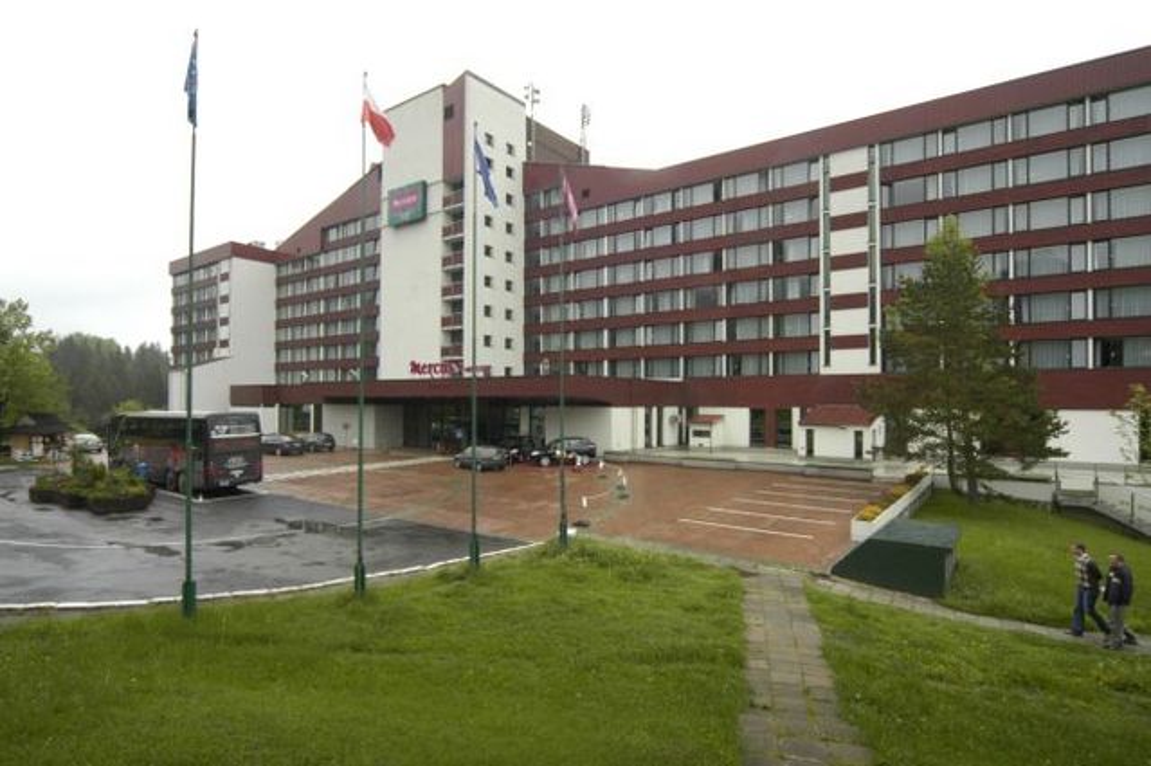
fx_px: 575
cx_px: 576
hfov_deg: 90.0
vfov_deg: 67.3
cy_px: 383
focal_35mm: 18
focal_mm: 12
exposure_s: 1/125
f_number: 5.6
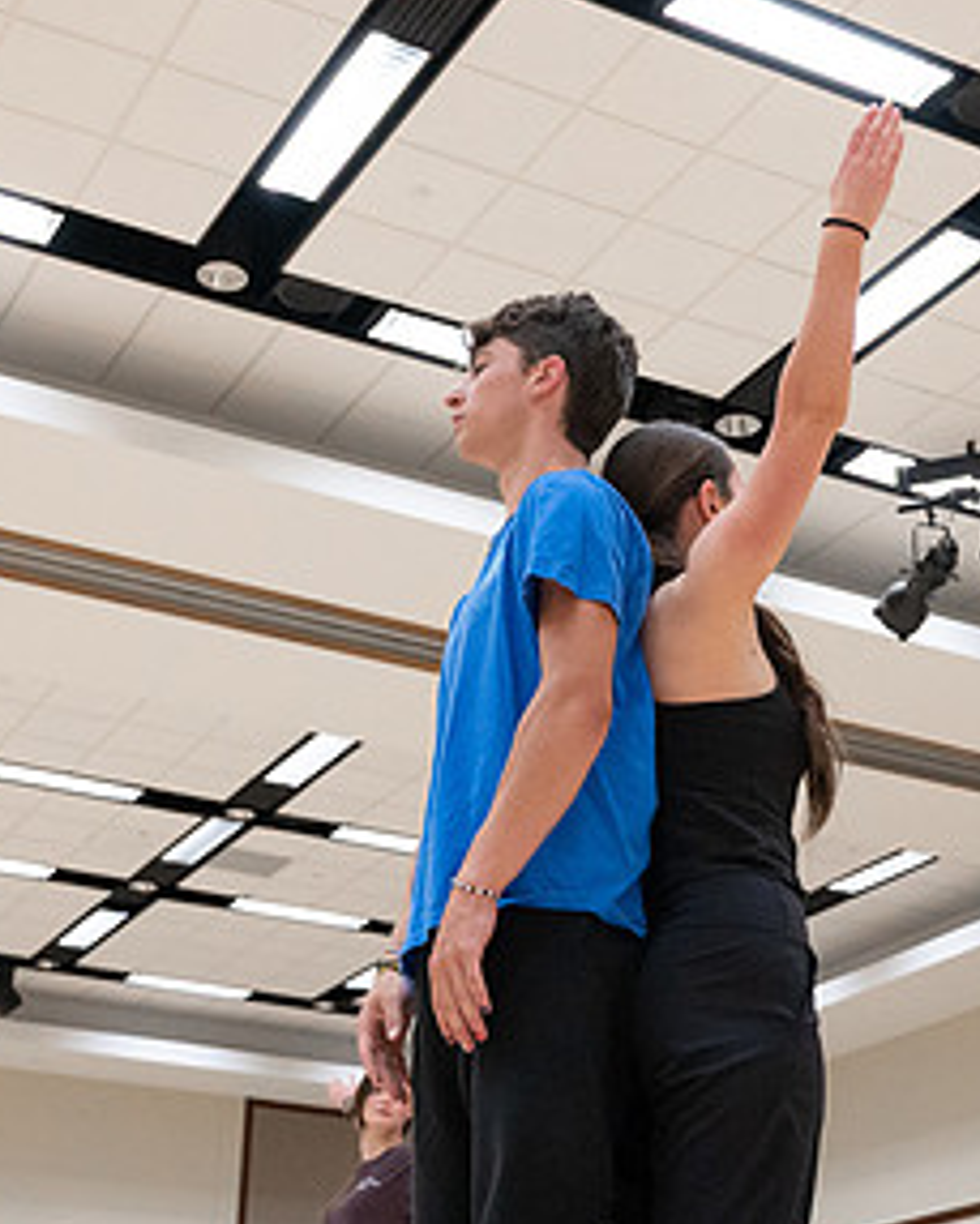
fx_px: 2355
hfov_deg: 23.4
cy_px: 696
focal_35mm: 65
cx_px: 615
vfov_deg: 29.1
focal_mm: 24
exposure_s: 1/400
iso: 2500
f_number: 4
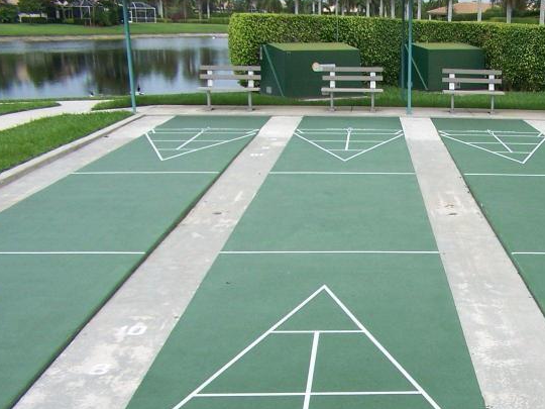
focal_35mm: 72
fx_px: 1134
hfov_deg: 26.3
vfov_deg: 20.3
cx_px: 470
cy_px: 314
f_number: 4
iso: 80
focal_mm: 6.3
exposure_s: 1/1000
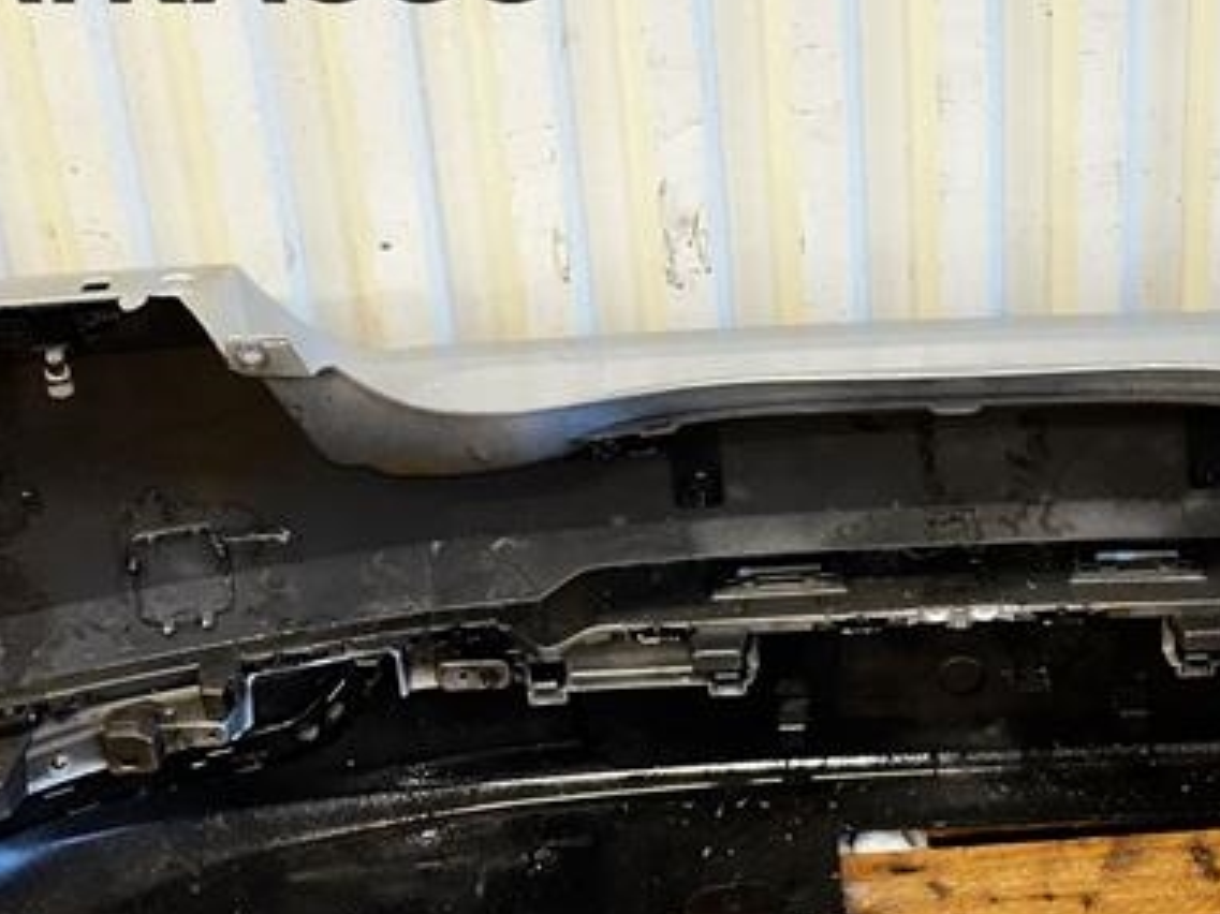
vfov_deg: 18.1
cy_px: 666
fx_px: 2854
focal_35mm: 81
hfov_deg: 23.8
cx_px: 975
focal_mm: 6.86
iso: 64
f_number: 1.78
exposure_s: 1/20
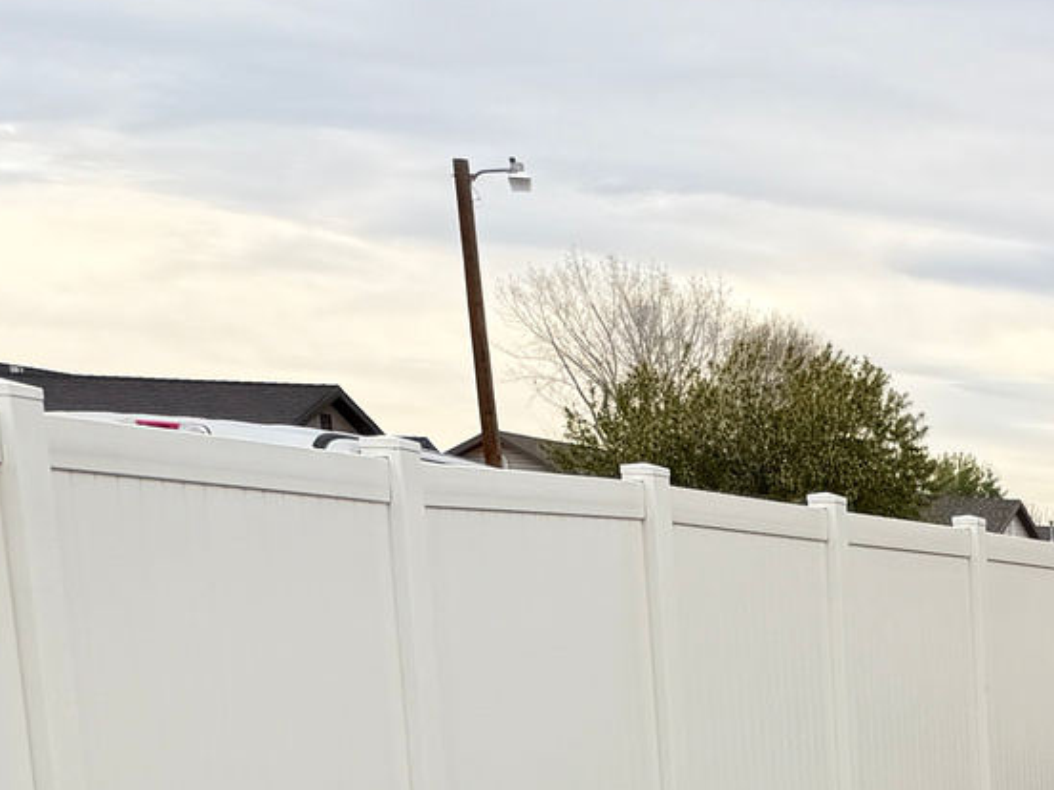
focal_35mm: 89
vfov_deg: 14.6
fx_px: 2710
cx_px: 1942
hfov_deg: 17.5
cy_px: 1422
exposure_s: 1/2907
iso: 80
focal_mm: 6.76
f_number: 1.78
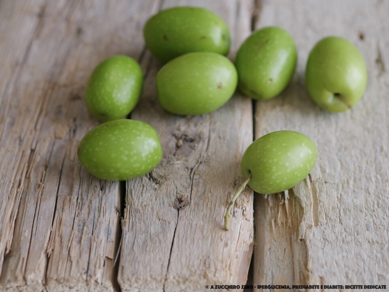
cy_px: 146
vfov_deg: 17.2
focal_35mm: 86
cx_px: 194
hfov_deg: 22.7
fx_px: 967
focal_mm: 43
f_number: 2.8
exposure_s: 1/60
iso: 200
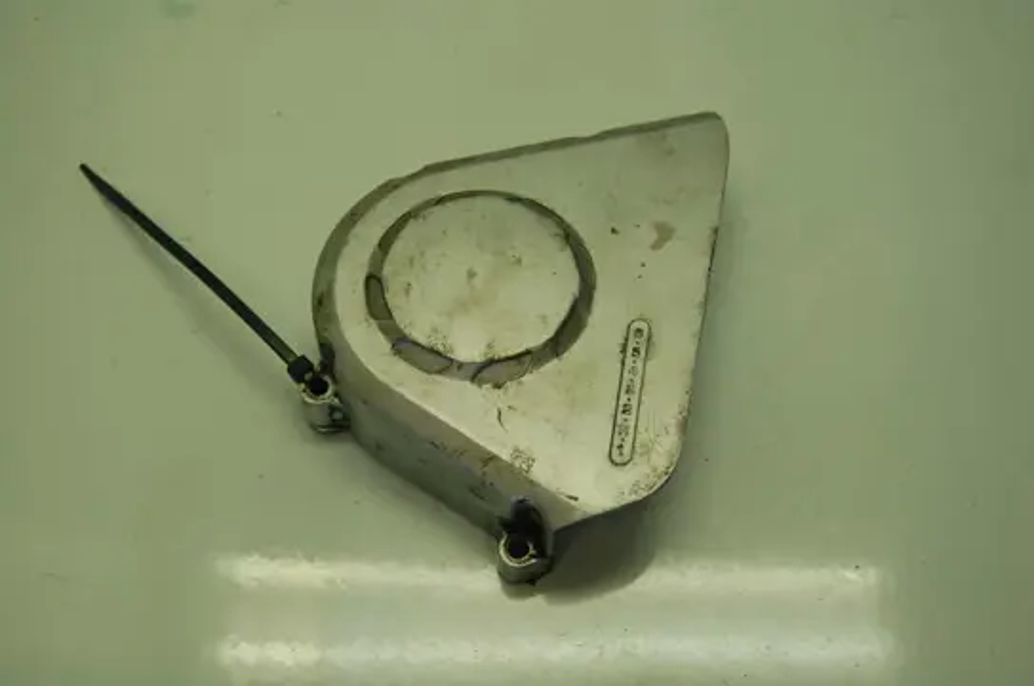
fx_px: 1290
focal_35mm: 45
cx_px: 517
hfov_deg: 43.7
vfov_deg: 29.8
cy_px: 343
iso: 400
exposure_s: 1/125
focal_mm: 30
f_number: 5.6
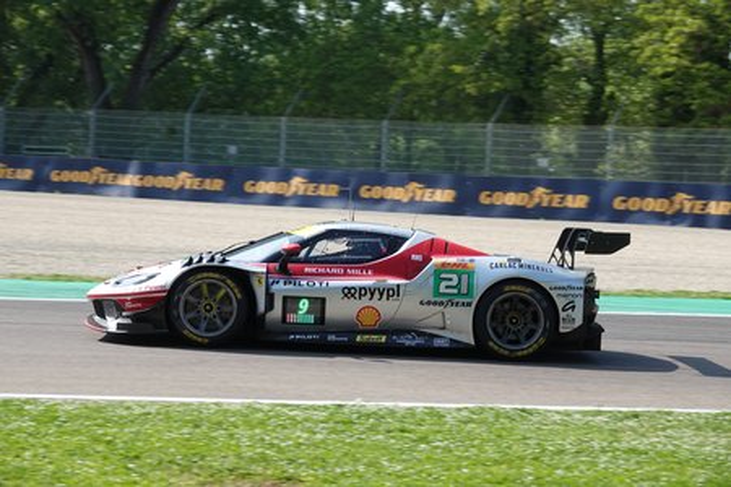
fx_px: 2173
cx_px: 366
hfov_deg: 19.1
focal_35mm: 107
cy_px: 244
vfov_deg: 12.8
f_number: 4
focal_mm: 39.42
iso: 125
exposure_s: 1/800
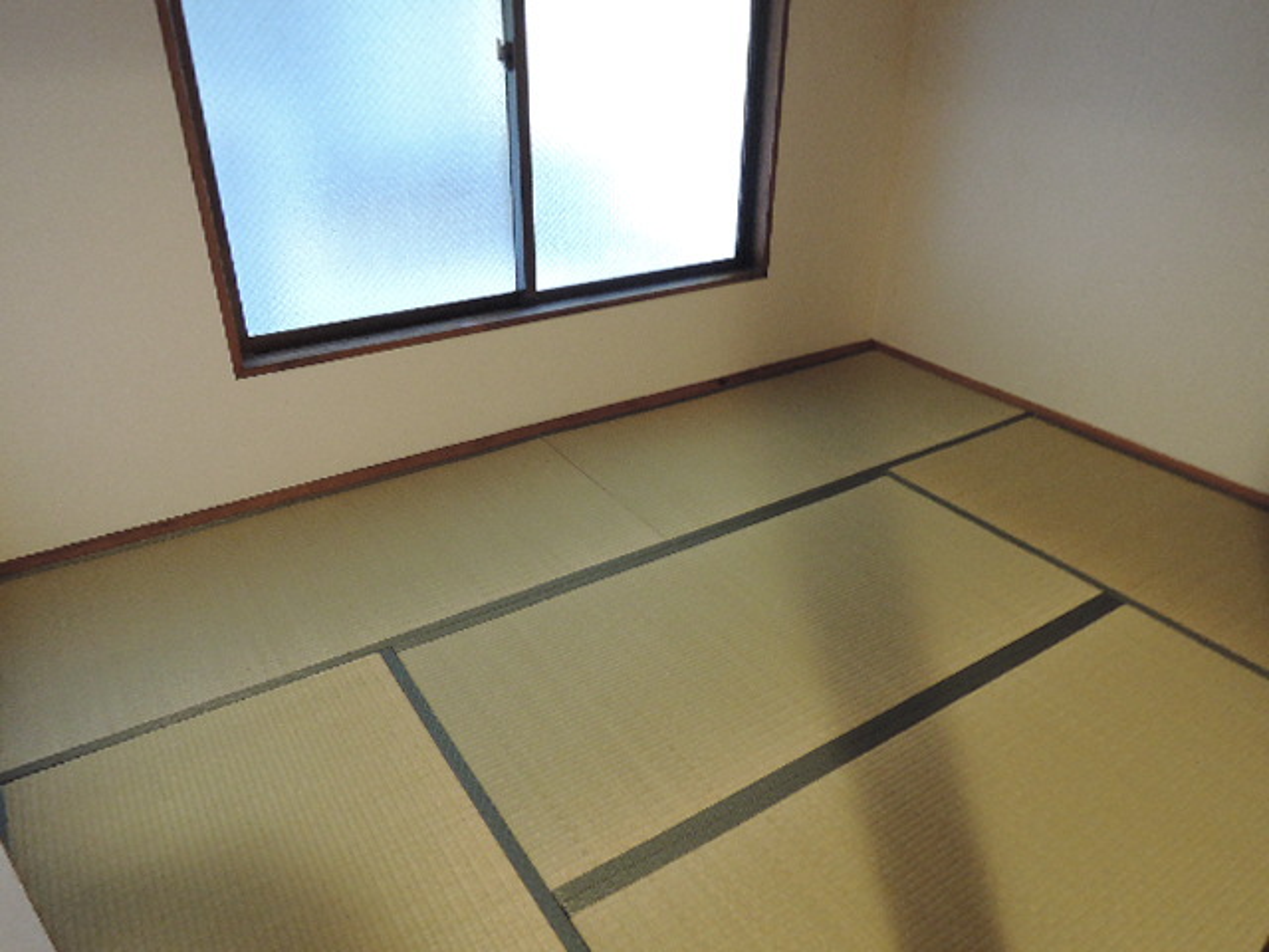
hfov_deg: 71.6
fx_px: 880
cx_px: 634
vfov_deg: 56.8
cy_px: 476
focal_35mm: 24
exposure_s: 1/8
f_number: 2.8
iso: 560
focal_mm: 5.1
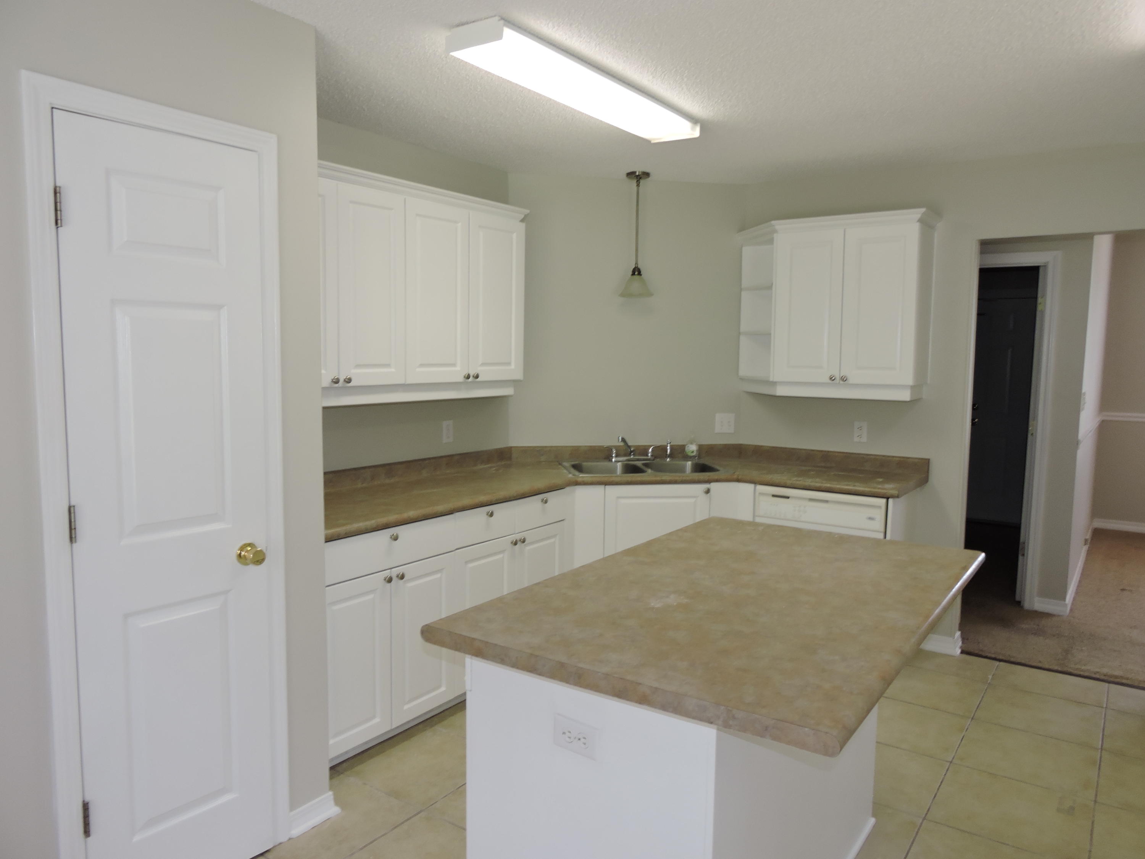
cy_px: 430
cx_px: 572
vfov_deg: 56.8
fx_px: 794
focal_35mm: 24
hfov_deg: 71.6
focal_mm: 4.3
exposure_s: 1/40
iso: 125
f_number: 3.3
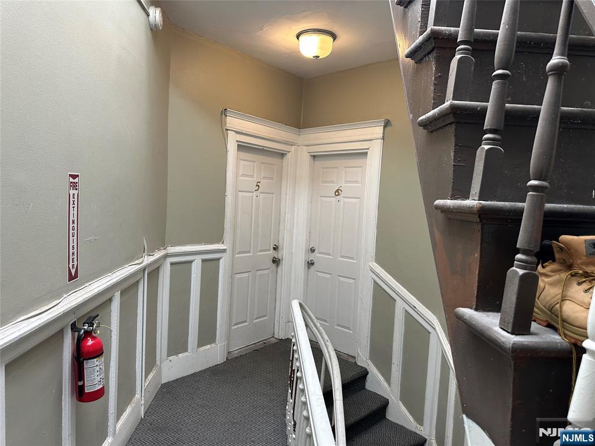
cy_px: 223
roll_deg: -2.7
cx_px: 298
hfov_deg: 71.6
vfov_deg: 56.8
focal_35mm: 24
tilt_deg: -1.6
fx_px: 413
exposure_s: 1/120
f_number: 1.78
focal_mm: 6.86
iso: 200
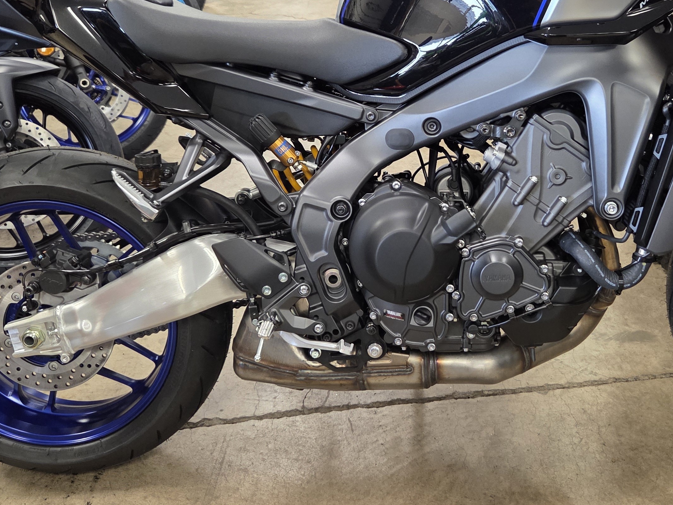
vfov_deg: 33.3
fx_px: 836
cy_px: 168
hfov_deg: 43.6
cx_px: 403
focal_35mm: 43
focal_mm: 5.4
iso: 400
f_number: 1.8
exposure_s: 1/120
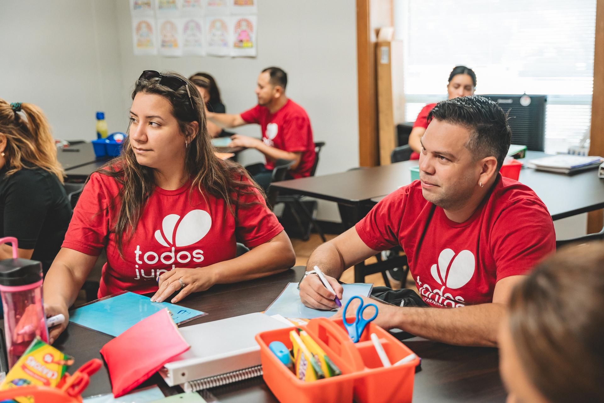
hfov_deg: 44.2
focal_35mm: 44
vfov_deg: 30.3
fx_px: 745
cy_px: 202
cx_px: 302
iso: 1000
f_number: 2.8
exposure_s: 1/125
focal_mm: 43.9
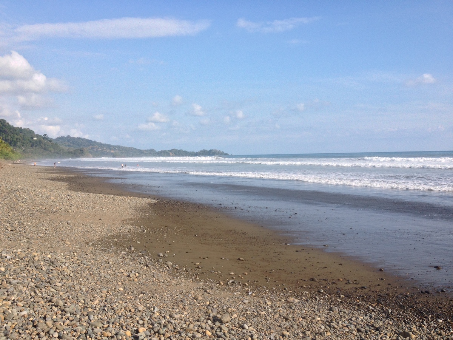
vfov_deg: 40.7
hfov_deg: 52.6
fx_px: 458
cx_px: 226
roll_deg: +2.0
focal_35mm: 35
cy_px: 170
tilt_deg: -4.6
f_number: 2.4
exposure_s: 1/1783
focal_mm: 4.28
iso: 50
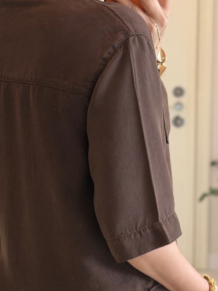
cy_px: 225
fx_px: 789
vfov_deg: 20.7
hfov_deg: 15.7
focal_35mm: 94
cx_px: 91
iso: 250
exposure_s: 1/60
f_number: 1.78
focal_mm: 6.76
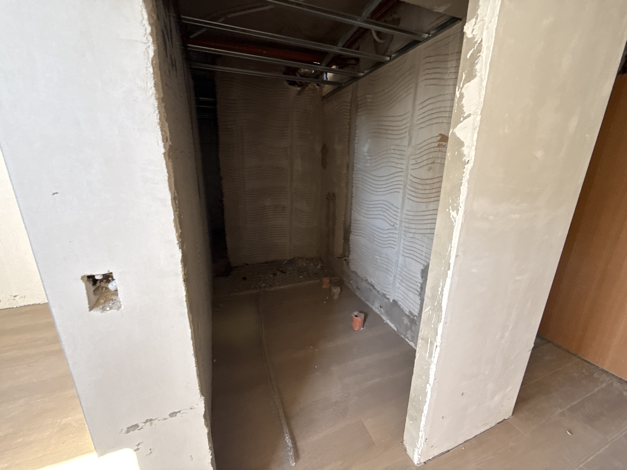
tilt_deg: -14.9
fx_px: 254
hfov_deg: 102.1
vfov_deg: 85.7
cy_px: 235
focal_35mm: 14
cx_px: 314
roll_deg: -2.9
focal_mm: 2.22
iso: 320
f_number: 2.2
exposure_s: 1/61
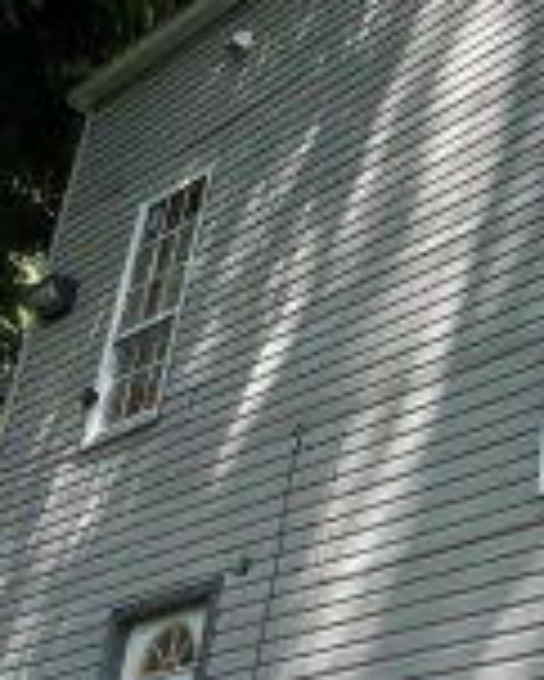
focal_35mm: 56
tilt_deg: +23.9
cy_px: 448
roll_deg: +0.4
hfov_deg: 21.5
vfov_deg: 33.3
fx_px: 1126
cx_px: 872
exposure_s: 1/428
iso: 32
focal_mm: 1.57
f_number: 1.8
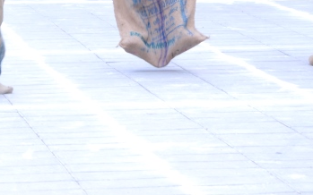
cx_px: 60
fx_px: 1987
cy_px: -98
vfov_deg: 5.6
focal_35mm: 233
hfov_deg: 9.0
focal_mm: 52
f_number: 7.1
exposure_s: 1/125
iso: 500
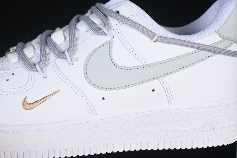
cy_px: 79
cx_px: 118
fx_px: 494
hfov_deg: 27.0
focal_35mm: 75
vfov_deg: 18.2
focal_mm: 50
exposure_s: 1/80
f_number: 7.1
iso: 160
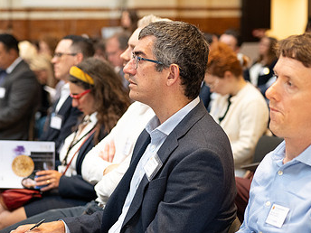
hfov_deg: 24.0
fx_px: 728
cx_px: 112
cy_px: 109
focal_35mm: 81
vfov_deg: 18.2
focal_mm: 50
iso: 3200
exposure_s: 1/500
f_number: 2
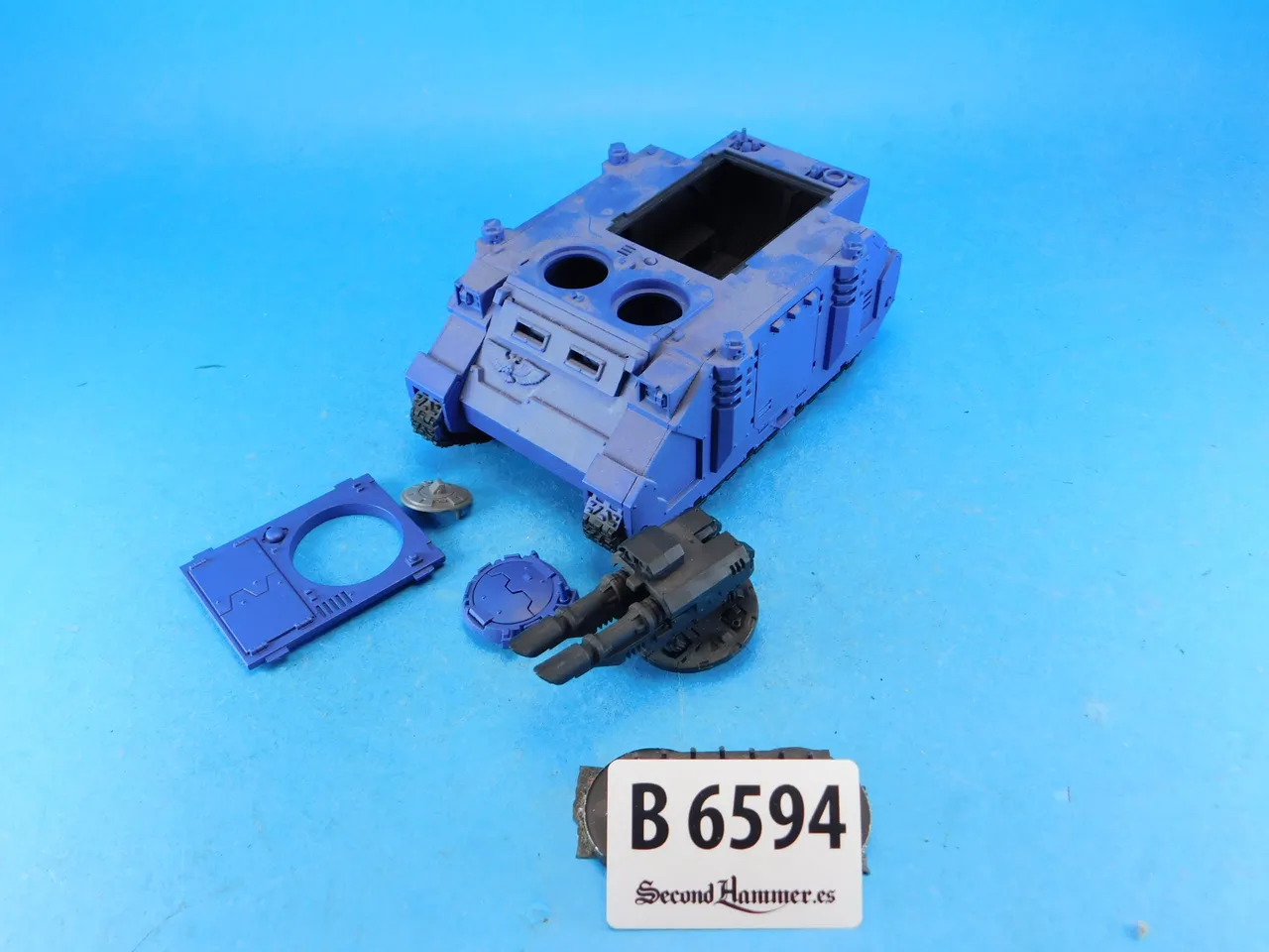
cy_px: 476
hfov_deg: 60.0
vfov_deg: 46.8
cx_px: 634
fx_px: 1100
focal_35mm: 30
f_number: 3.2
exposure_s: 1/60
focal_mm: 5.3
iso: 125
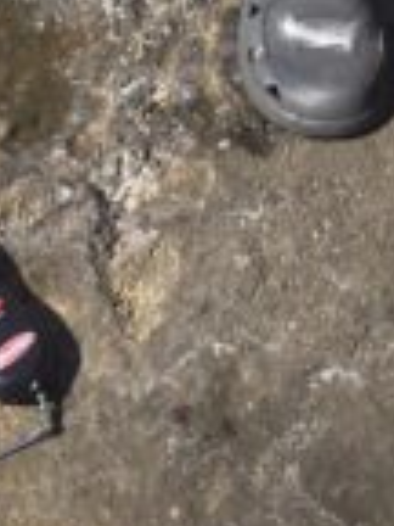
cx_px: 482
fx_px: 2474
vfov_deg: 10.4
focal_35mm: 163
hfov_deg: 9.0
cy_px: -767
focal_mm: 6.3
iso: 80
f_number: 1.7
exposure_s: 1/3972
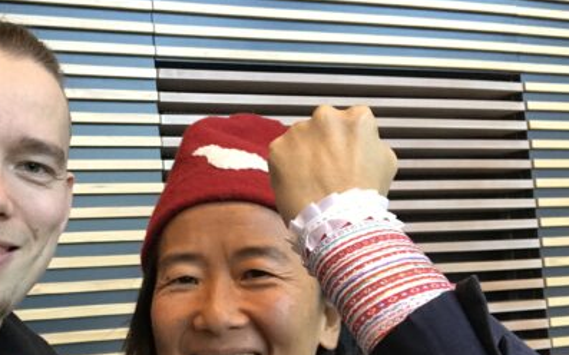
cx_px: 167
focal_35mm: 50
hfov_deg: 39.6
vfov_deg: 25.7
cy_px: 228
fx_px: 775
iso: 100
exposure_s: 1/33
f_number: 2.2
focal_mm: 2.87
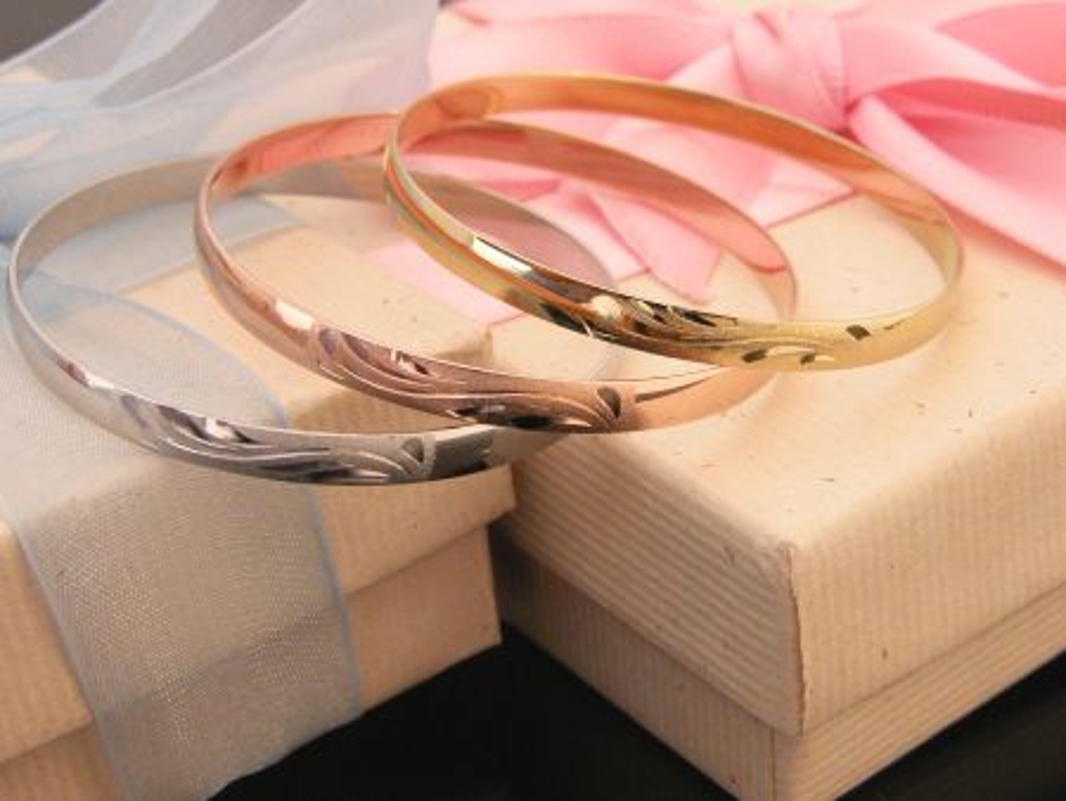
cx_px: 533
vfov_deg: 21.0
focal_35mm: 70
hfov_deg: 27.8
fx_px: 2157
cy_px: 400
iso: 400
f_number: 7.4
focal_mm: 17.8
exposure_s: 1/507
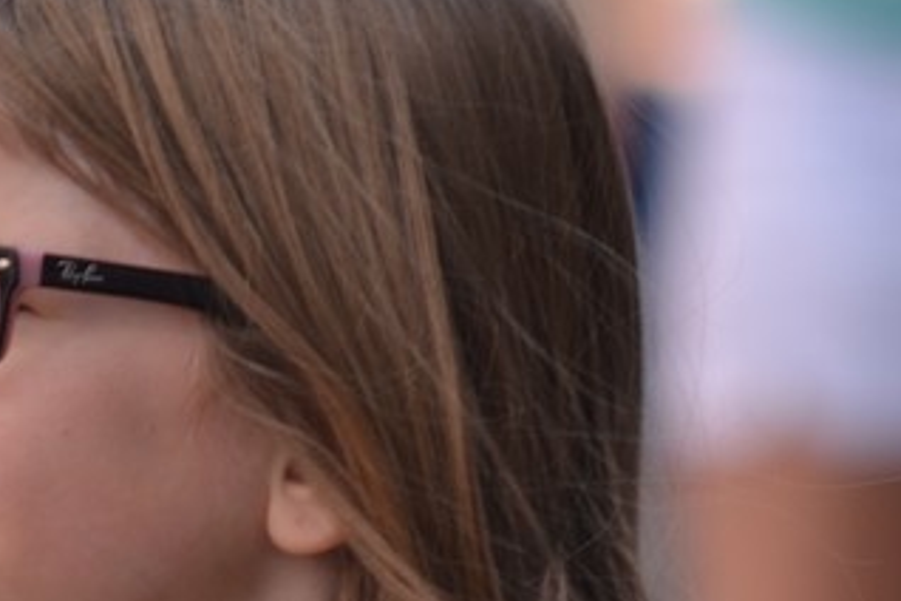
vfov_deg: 1.9
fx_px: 18144
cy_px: 500
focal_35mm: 725
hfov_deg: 2.8
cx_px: 181
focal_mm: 150
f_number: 2.8
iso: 100
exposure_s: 1/500
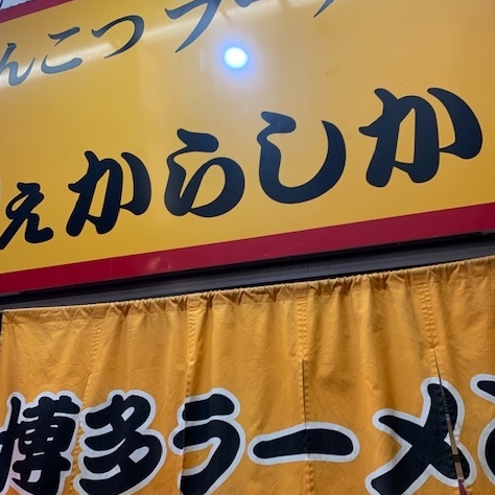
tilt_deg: +30.1
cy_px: 249
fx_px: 502
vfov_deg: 52.5
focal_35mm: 31
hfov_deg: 52.5
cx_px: 246
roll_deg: -1.5
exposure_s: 1/60
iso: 80
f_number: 1.8
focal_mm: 4.25
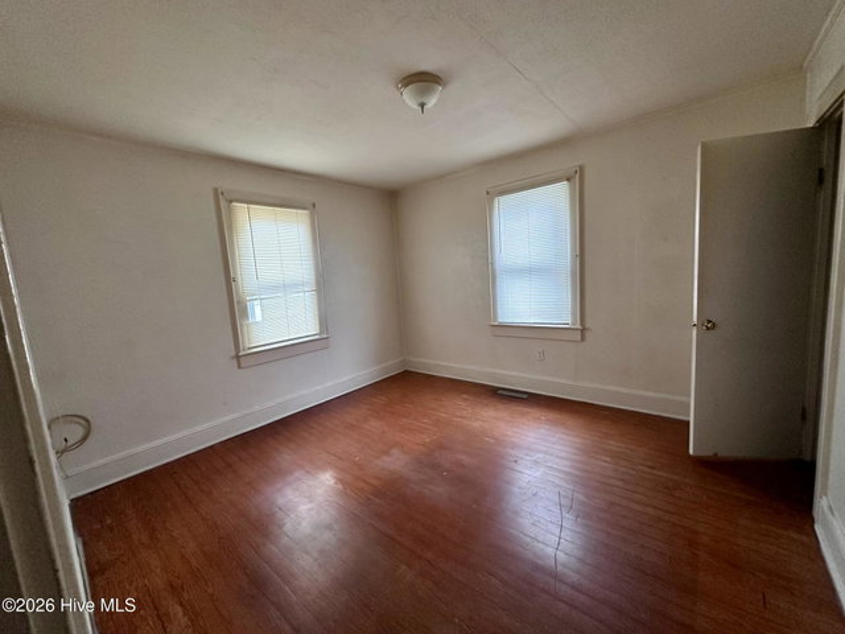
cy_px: 317
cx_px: 422
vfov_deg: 85.7
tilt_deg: -8.2
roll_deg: +4.3
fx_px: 342
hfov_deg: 102.1
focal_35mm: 14
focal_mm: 2.22
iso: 320
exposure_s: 1/63
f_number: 2.2
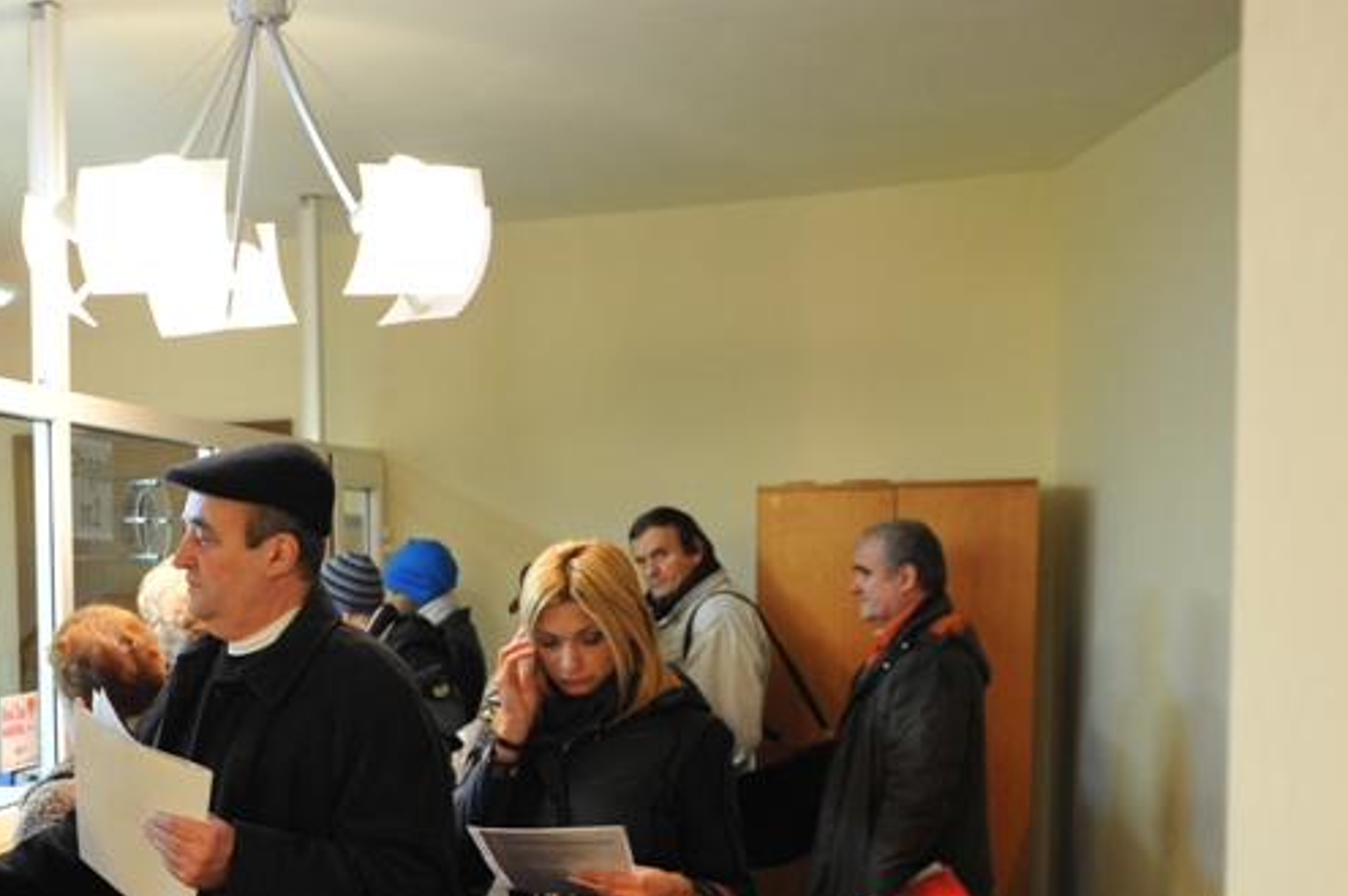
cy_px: 797
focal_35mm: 60
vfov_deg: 22.1
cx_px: 158
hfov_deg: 32.0
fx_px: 2244
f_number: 3.5
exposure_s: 1/50
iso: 2500
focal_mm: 29
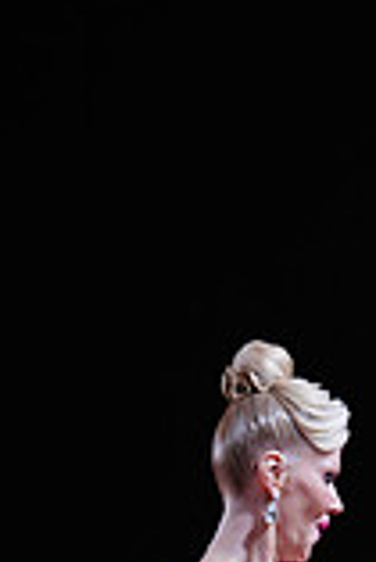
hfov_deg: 2.9
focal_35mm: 470
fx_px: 7347
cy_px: 823
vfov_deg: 4.4
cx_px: 81
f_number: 2.8
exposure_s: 1/500
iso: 500
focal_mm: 127
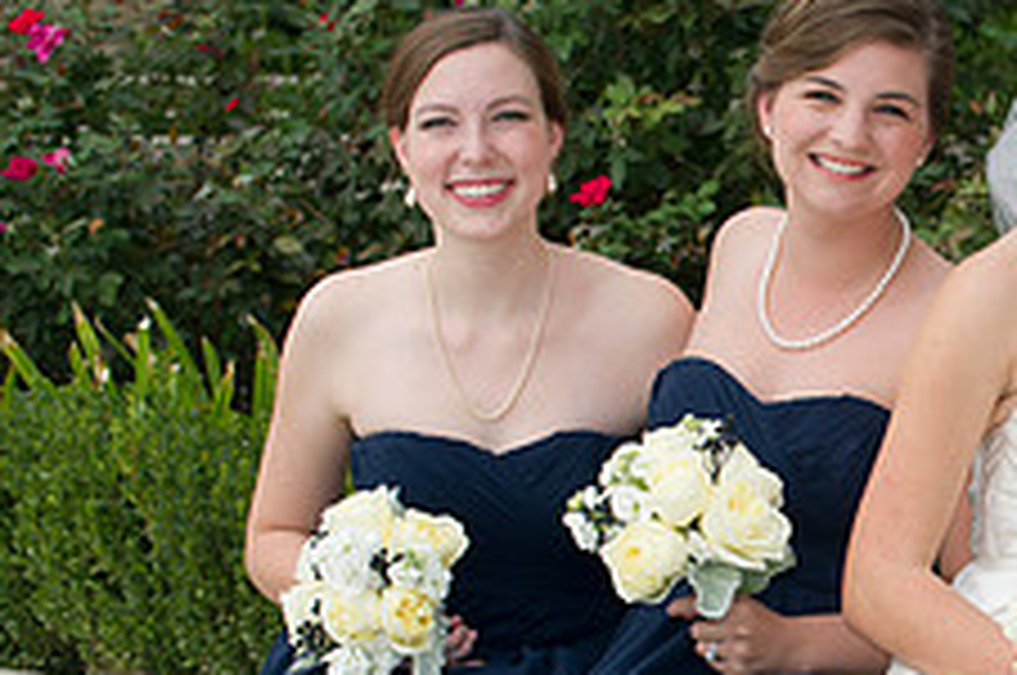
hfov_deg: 8.4
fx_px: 6883
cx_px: 1062
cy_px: 490
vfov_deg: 5.6
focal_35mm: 244
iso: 200
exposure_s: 1/200
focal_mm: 95
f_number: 4.5
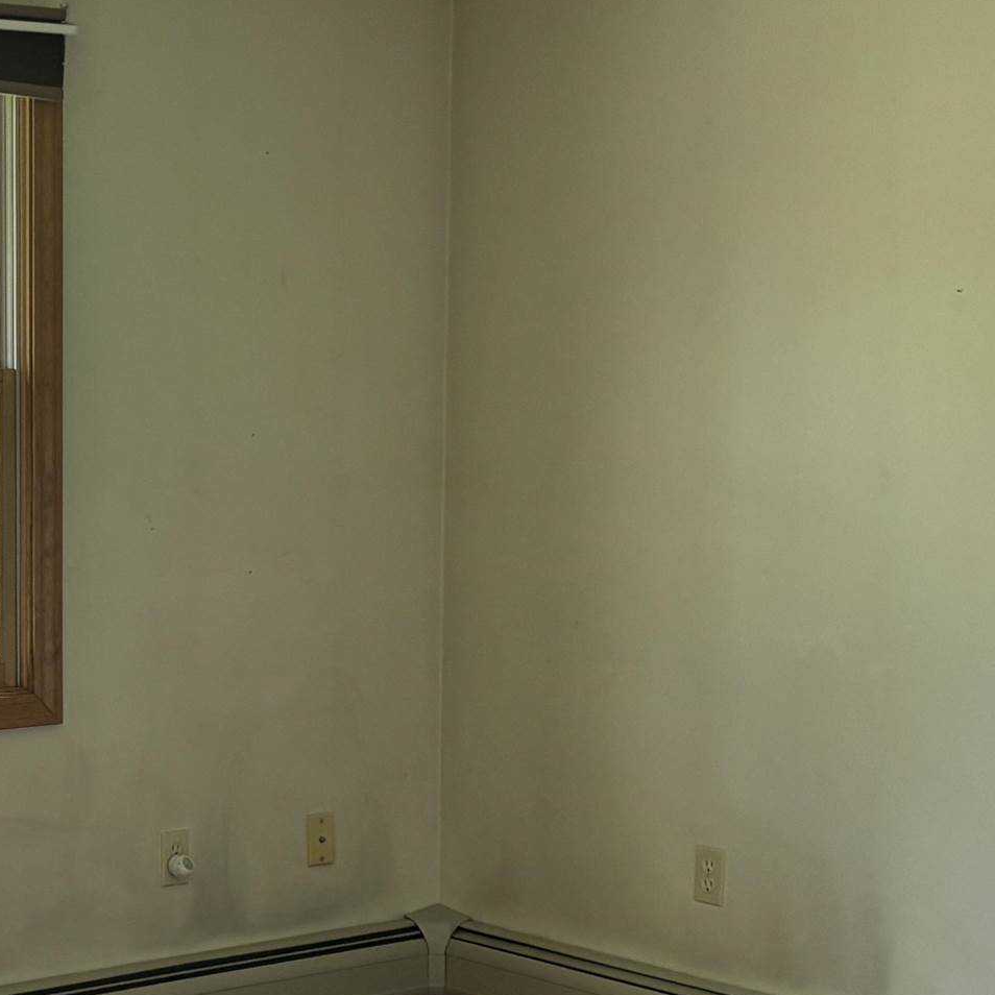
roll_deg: +0.1
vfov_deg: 23.3
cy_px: 644
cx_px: -6
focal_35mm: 74
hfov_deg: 22.4
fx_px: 2406
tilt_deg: -5.3
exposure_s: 1/96
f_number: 1.6
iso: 125
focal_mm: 5.96
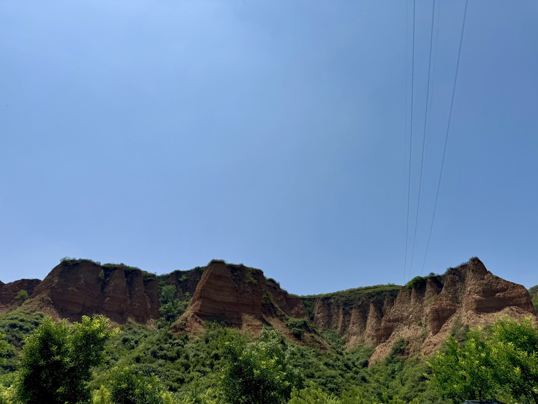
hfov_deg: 71.6
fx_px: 373
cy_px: 202
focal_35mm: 24
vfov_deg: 56.9
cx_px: 269
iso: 80
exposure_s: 1/10417
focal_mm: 6.76
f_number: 1.78
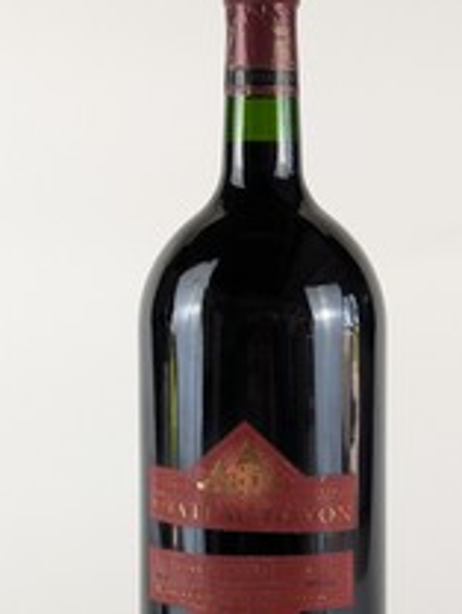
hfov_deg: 16.1
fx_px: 1635
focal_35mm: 92
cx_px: 243
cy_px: 385
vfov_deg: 21.3
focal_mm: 6.81
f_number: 1.85
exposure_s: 1/79.4
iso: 49
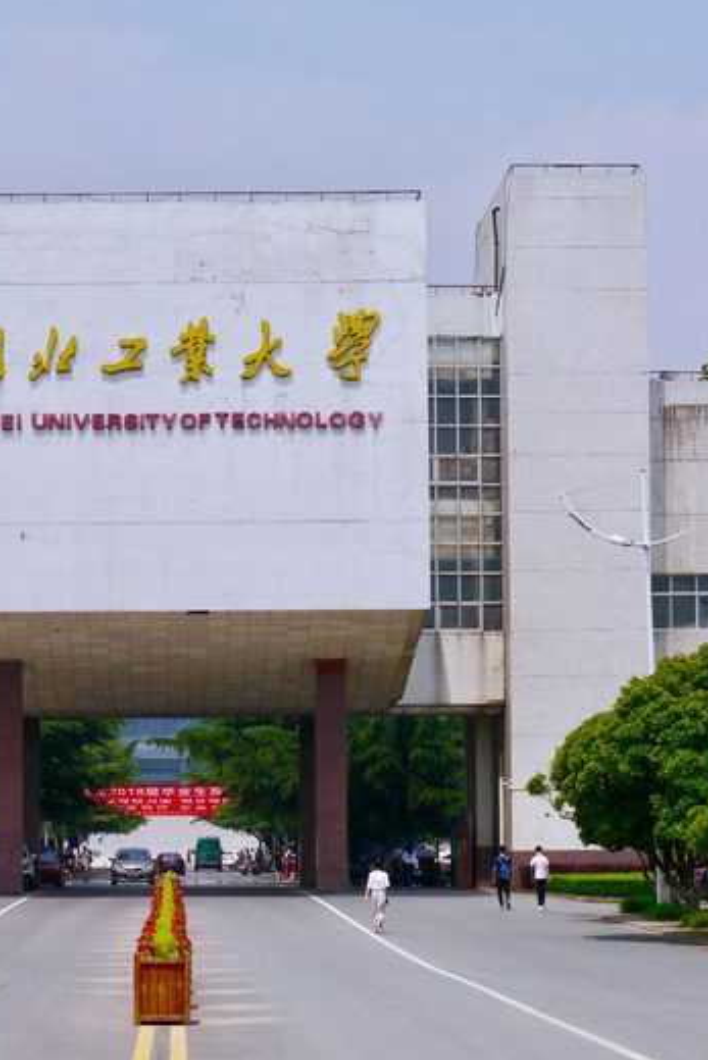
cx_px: 169
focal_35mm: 126
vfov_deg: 16.3
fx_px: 3714
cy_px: 526
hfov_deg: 10.9
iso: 160
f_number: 8
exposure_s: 1/640
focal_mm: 45
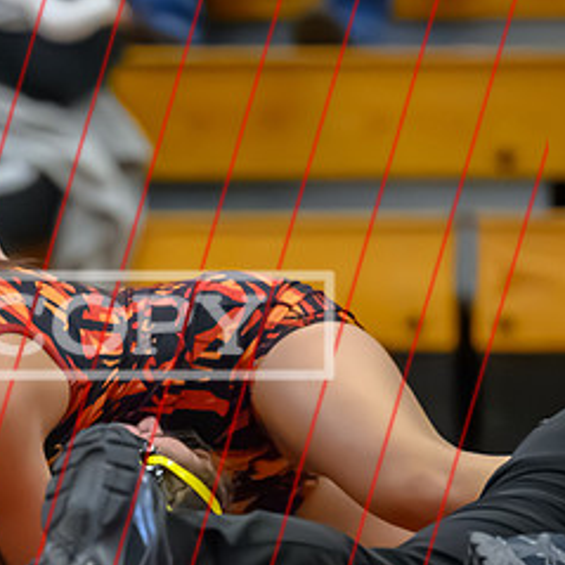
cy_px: 576
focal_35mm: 704
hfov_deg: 2.5
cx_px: -149
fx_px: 13000
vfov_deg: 2.5
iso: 10000
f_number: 2.8
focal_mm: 200
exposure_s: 1/640
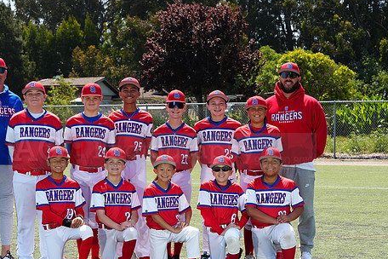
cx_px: 151
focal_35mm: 89
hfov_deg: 22.8
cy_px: 144
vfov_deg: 15.4
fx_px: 959
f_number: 8
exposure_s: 1/250
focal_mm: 70
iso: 160
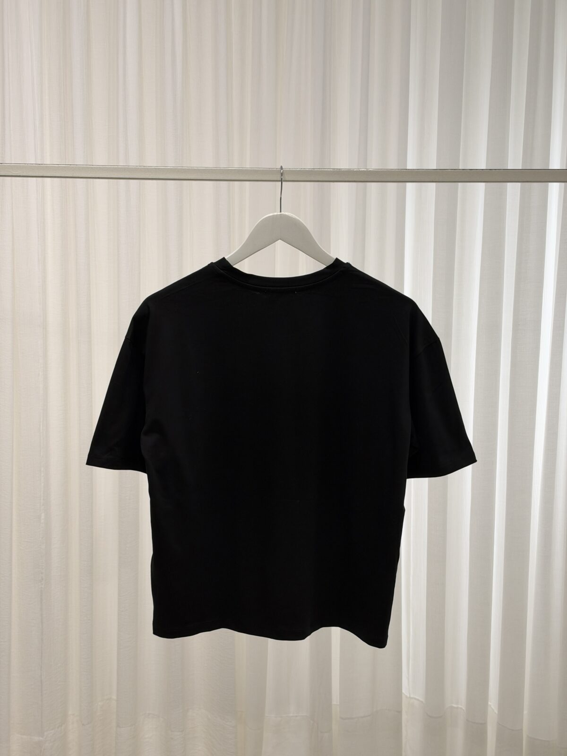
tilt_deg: -6.7
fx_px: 1048
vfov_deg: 39.7
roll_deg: -1.0
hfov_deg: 30.3
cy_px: 378
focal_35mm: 48
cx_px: 284
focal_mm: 6.93
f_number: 1.8
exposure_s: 1/121
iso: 64
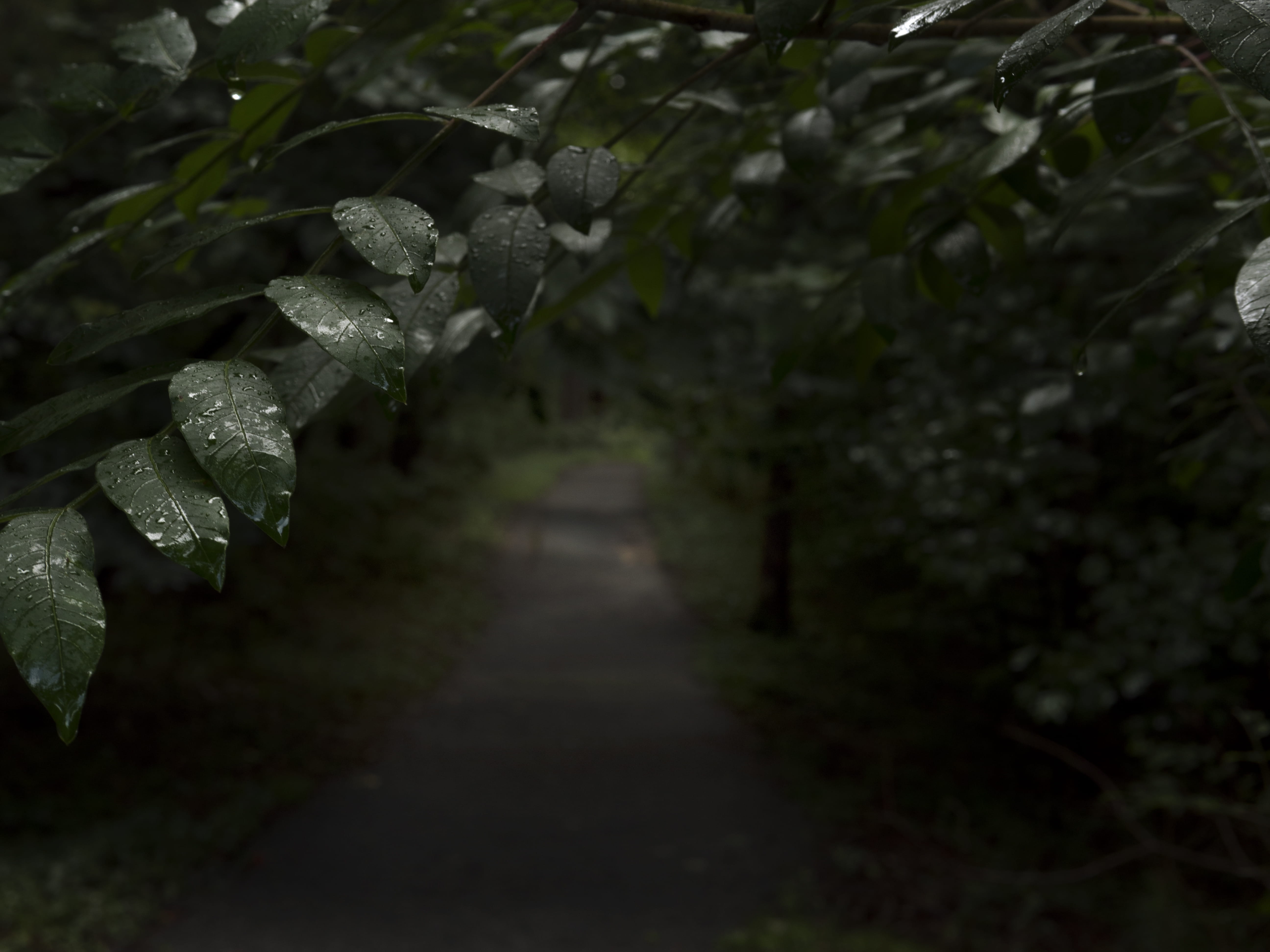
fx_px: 1834
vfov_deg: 29.1
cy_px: 476
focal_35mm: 50
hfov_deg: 38.2
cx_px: 635
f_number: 4
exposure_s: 1/10
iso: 100
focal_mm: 25
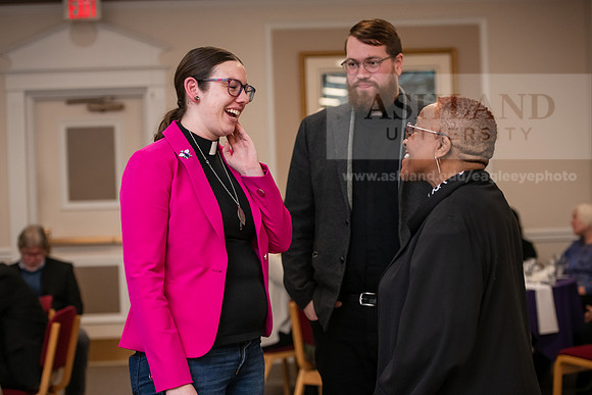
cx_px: 296
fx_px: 1151
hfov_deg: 28.8
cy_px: 198
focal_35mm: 70
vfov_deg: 19.5
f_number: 3.2
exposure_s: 1/200
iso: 2000
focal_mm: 70
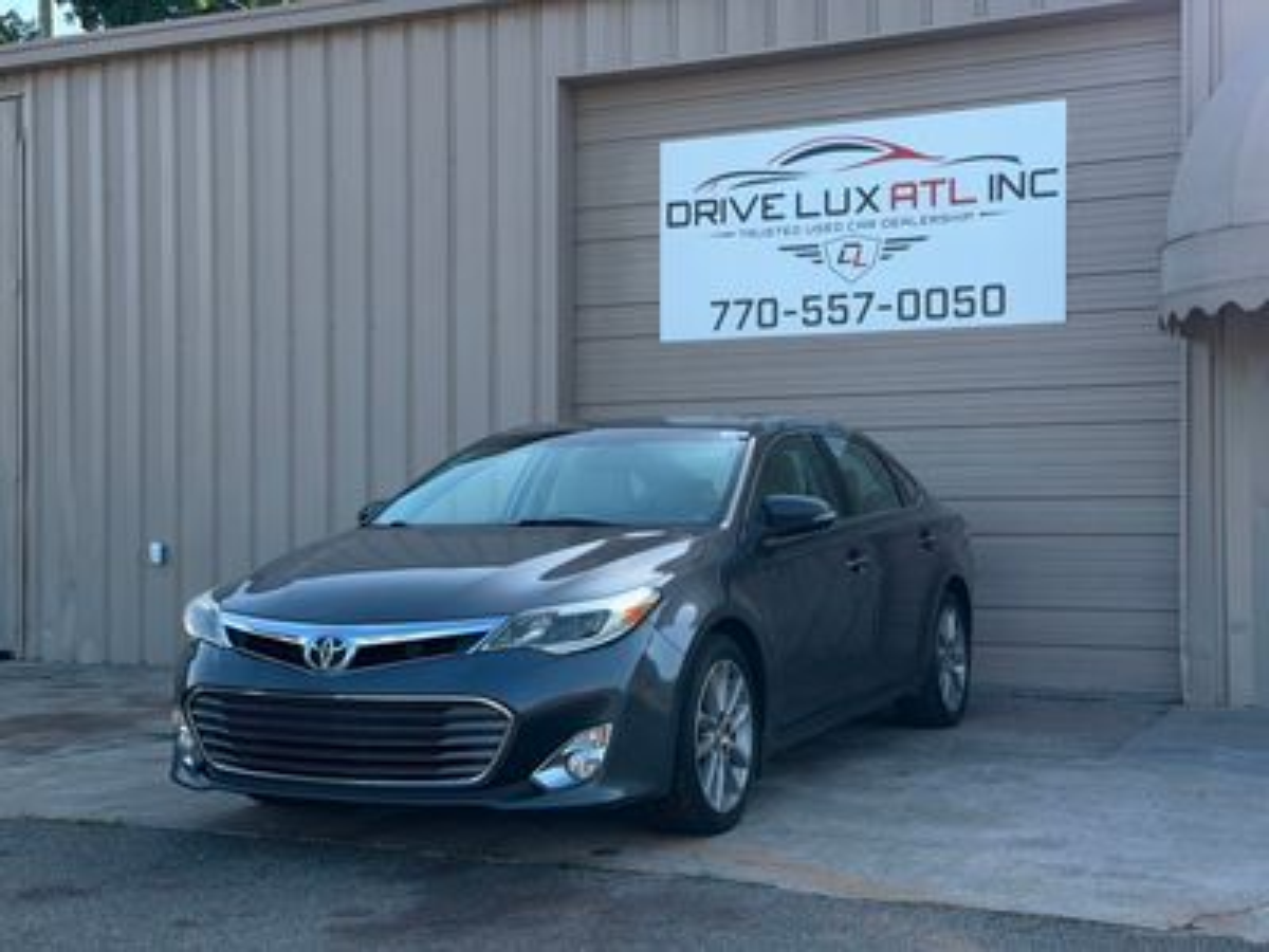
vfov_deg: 30.3
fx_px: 1760
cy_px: 476
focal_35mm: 48
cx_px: 634
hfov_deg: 39.7
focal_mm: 6.76
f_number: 1.78
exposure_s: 1/1543
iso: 100
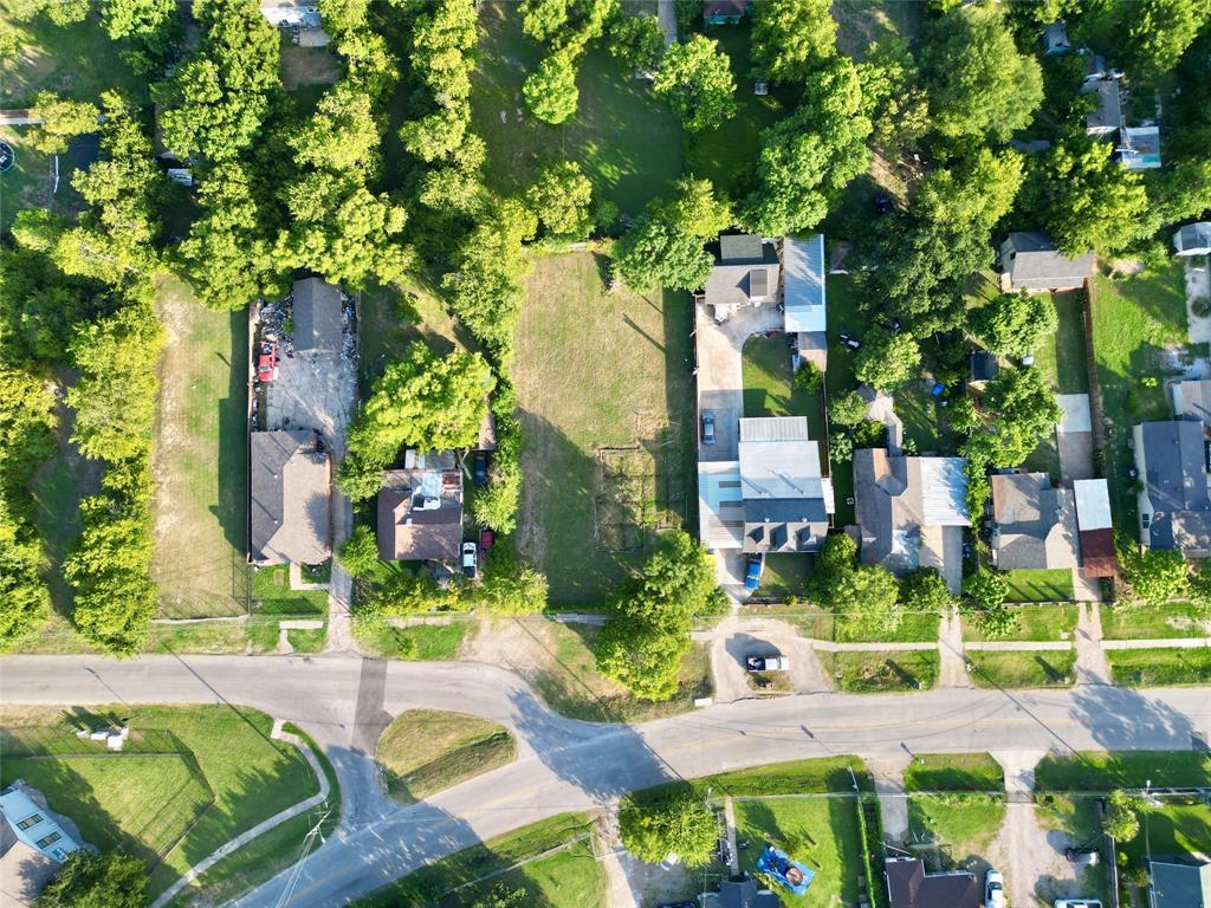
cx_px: 606
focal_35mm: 24
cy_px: 454
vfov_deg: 56.8
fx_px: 840
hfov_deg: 71.6
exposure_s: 1/640
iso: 120
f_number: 1.7
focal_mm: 6.72
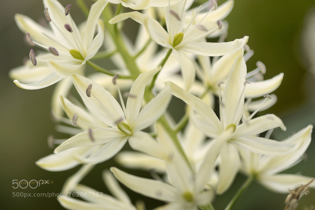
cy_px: 105
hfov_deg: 19.4
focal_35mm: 105
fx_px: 919
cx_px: 158
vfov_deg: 13.1
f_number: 4.5
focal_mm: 105
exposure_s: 1/400
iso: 100
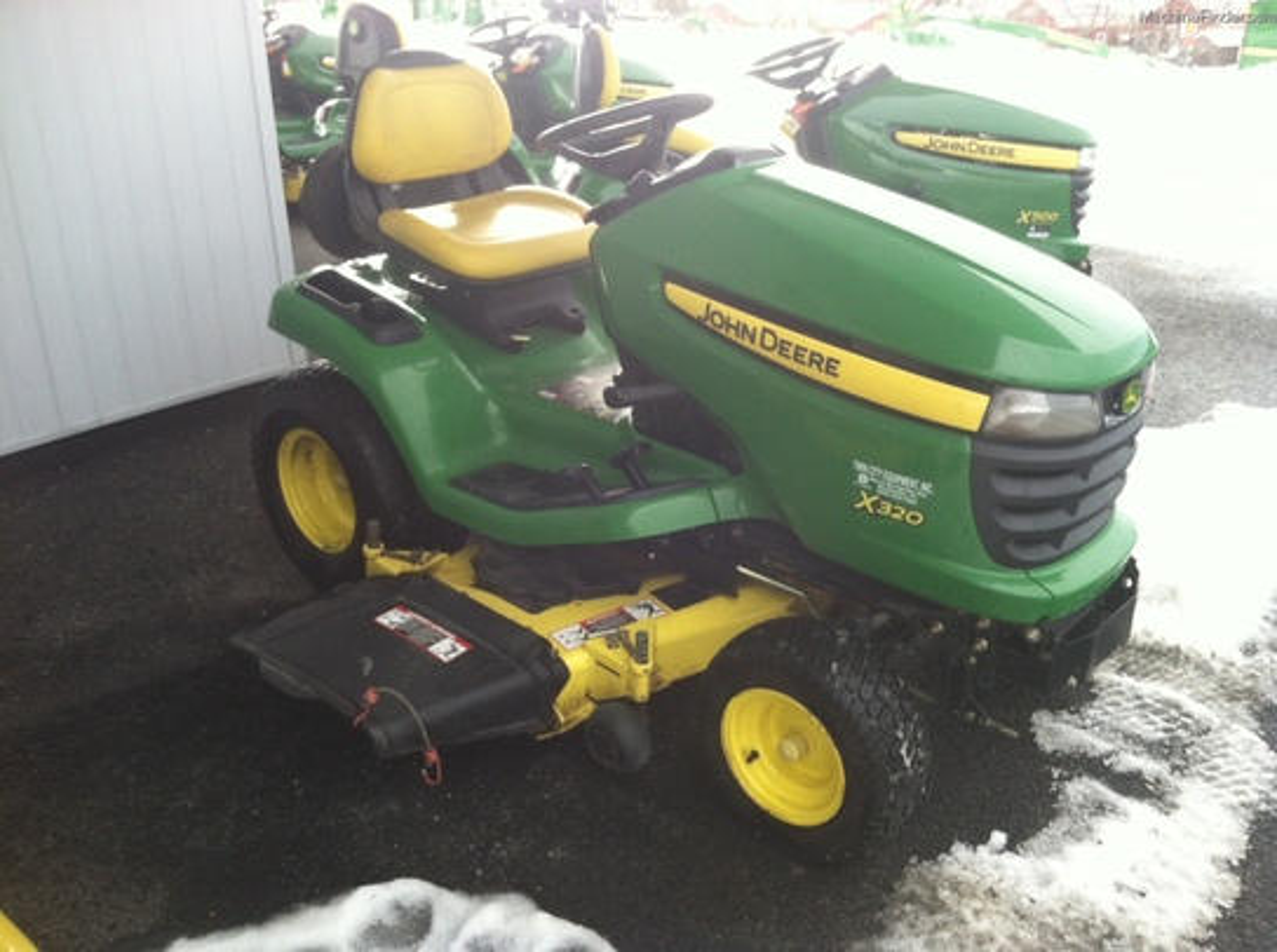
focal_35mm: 35
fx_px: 1289
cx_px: 638
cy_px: 476
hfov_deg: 52.7
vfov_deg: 40.6
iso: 125
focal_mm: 3.85
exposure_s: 1/120
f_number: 2.8
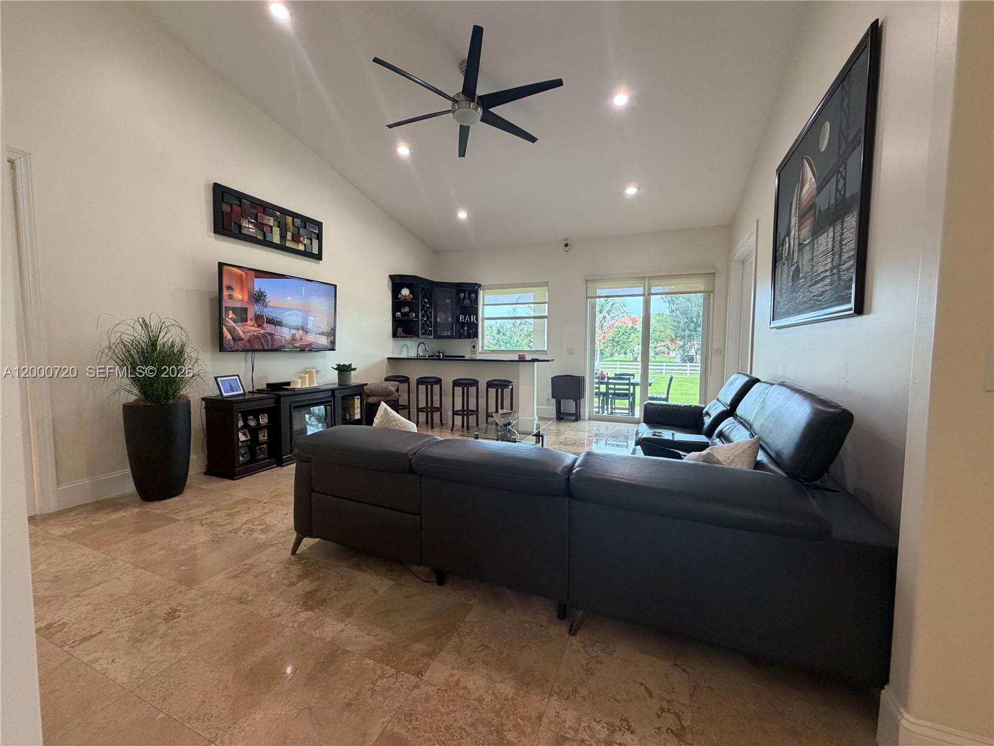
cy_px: 373
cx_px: 497
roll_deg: -0.1
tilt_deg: -4.0
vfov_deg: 85.7
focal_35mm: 14
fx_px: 402
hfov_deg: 102.1
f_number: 2.2
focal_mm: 2.22
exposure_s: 1/60
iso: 160
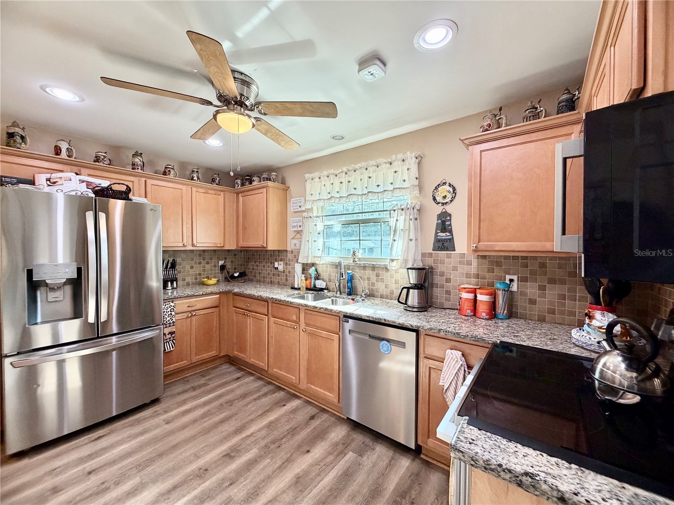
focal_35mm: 14
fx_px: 273
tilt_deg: -1.8
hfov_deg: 102.1
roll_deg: -0.6
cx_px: 337
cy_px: 252
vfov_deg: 85.7
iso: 320
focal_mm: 2.22
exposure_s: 1/120
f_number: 2.2
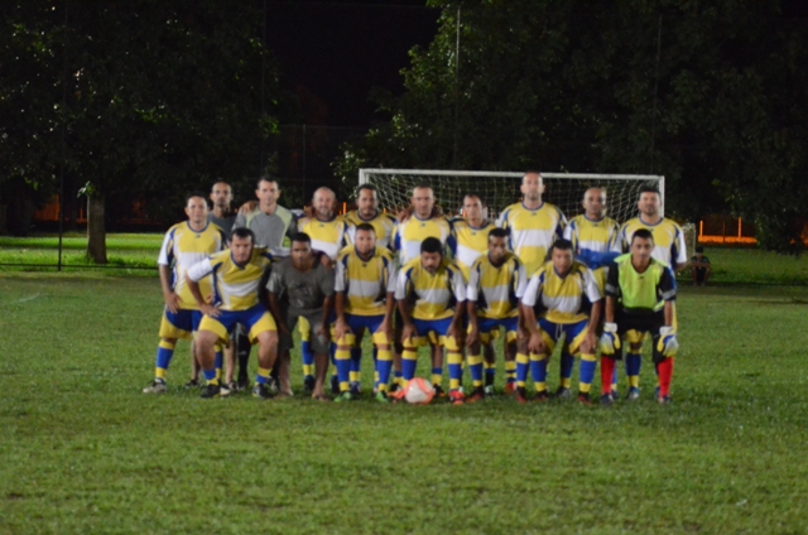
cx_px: 404
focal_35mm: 105
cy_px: 268
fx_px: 2352
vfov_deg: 13.0
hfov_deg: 19.5
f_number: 4
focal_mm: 70
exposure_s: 1/50
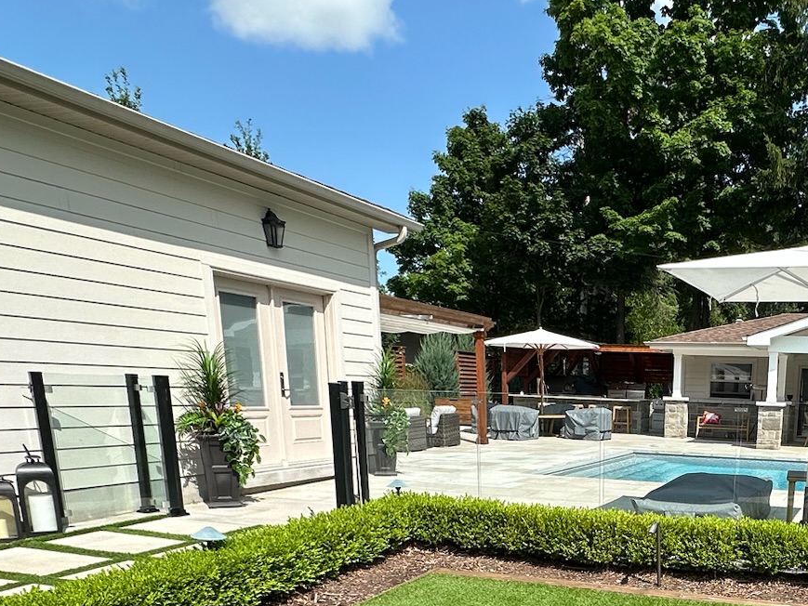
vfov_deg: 39.0
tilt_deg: -13.0
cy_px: 577
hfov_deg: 51.5
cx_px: 658
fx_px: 770
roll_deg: -1.7
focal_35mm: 33
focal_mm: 2.22
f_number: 2.2
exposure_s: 1/1553
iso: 40
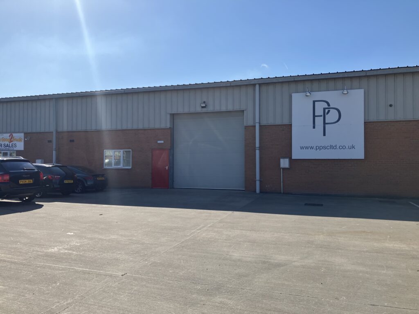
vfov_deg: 49.7
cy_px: 157
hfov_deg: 63.4
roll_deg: -1.2
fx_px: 339
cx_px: 210
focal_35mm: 28
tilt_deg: +0.5
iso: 32
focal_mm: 3.99
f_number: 1.8
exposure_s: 1/2558
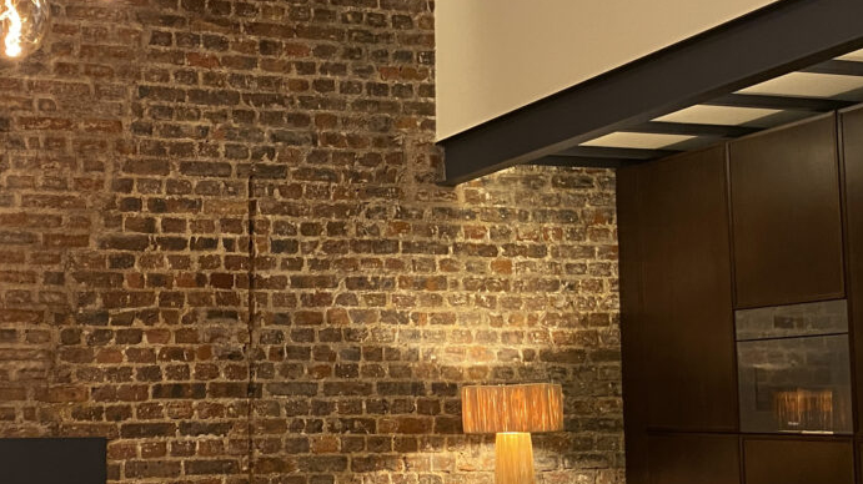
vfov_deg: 19.1
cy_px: 252
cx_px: 259
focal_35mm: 63
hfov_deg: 32.9
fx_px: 1441
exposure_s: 1/50
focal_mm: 4.25
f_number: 1.8
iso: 250
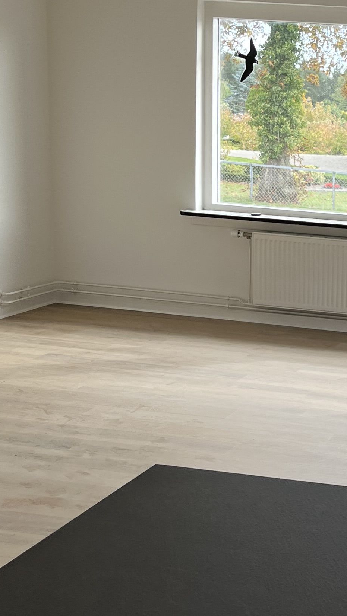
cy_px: 363
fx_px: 1129
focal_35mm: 69
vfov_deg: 30.5
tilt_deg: -12.6
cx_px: 454
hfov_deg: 16.5
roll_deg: -3.1
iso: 40
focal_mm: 5.1
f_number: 1.6
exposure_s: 1/156
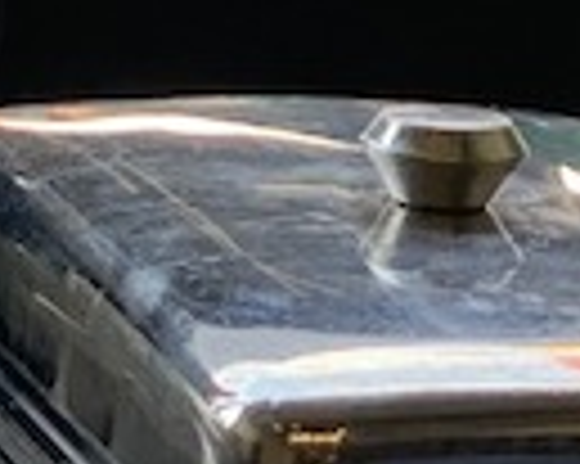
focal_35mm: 404
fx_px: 6930
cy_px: -739
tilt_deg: -4.5
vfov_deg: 3.8
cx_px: -602
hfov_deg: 4.7
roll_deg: -1.6
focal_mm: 6
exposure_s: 1/122
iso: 25
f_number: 2.4
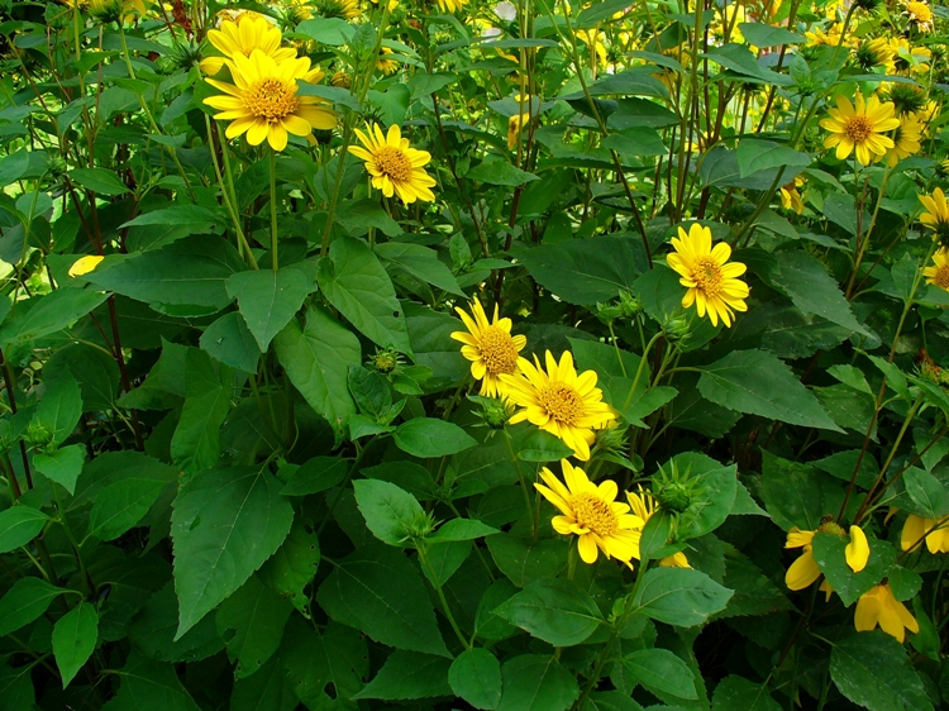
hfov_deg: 50.2
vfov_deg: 38.6
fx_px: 1014
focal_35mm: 37
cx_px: 474
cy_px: 356
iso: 64
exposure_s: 1/400
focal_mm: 6.1
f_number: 2.8
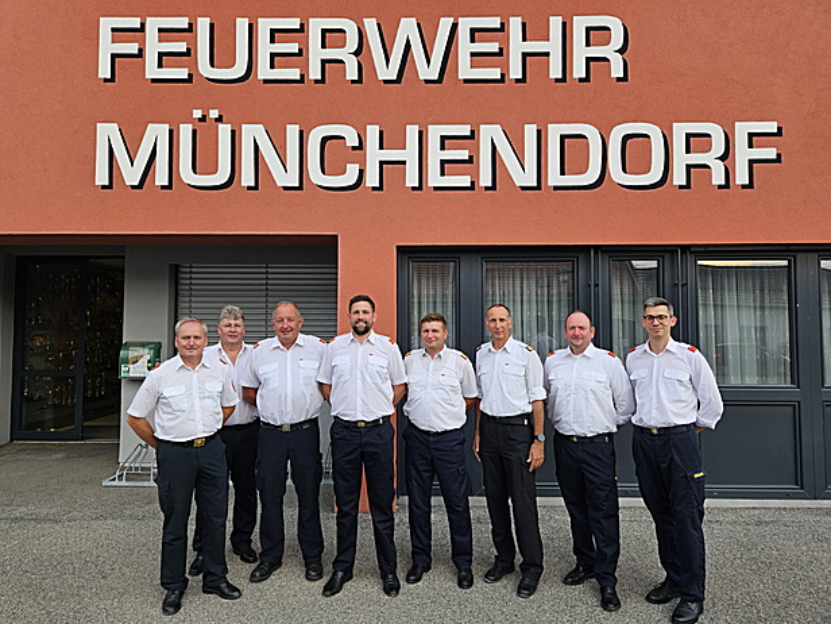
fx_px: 552
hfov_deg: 73.9
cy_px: 312
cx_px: 416
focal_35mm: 23
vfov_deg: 58.9
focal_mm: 5.4
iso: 25
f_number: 1.8
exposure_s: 1/460
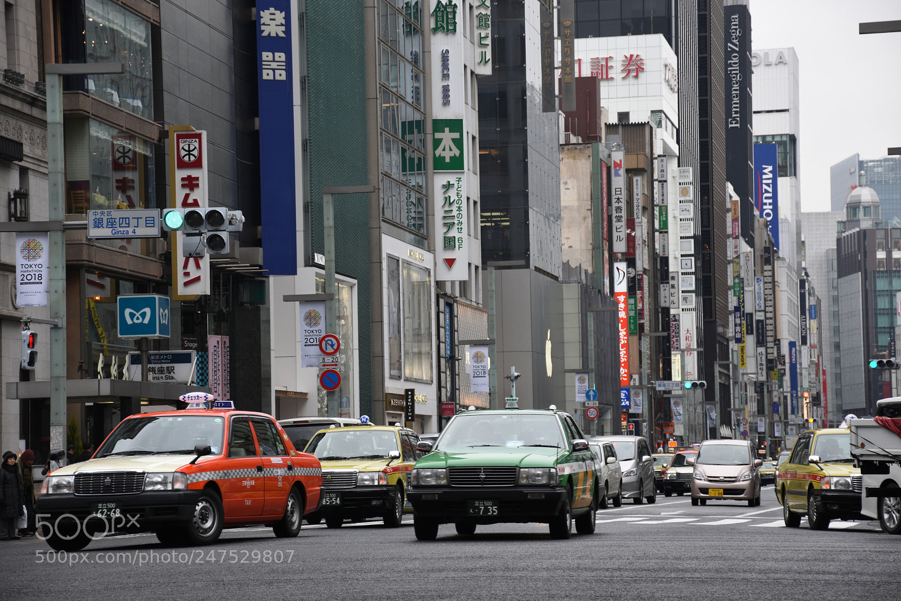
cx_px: 450
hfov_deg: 18.2
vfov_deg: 12.2
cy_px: 300
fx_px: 2815
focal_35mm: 112
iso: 220
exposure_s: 1/160
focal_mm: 75
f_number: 5
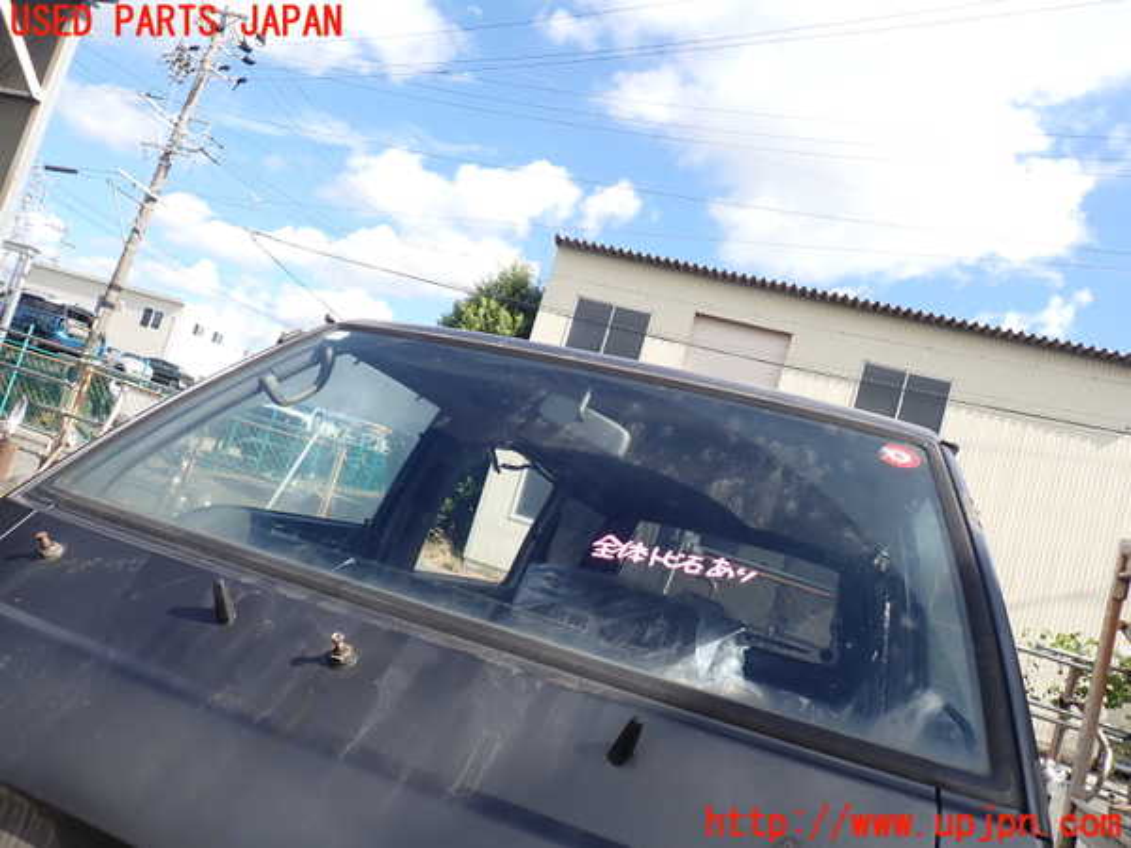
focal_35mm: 25
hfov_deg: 69.4
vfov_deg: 54.9
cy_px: 424
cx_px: 566
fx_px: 817
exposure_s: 1/640
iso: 100
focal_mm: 4.5
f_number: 2.8
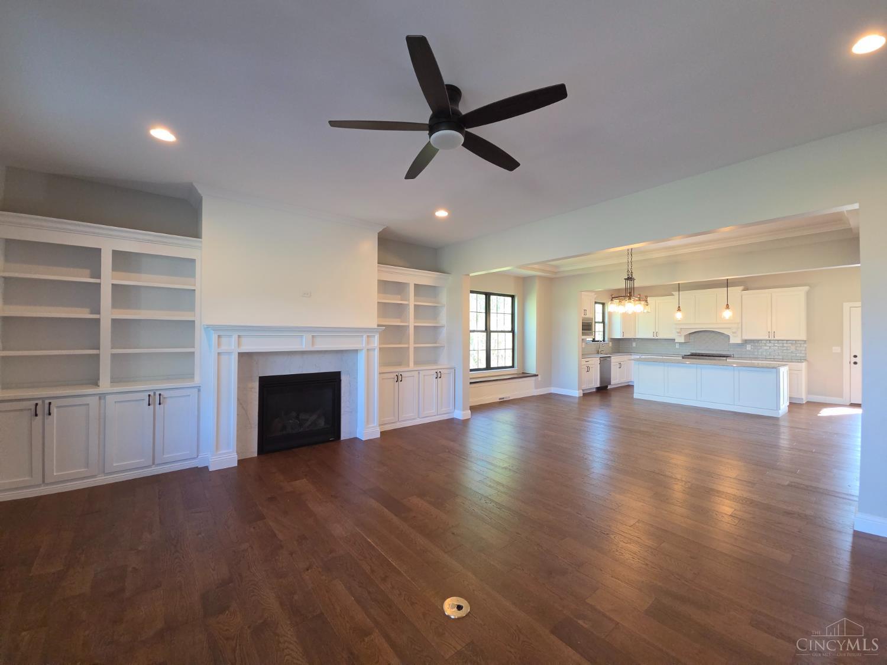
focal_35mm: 13
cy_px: 332
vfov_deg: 89.9
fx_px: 333
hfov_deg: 106.2
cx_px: 444
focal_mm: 2.2
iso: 400
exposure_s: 1/120
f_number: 2.2
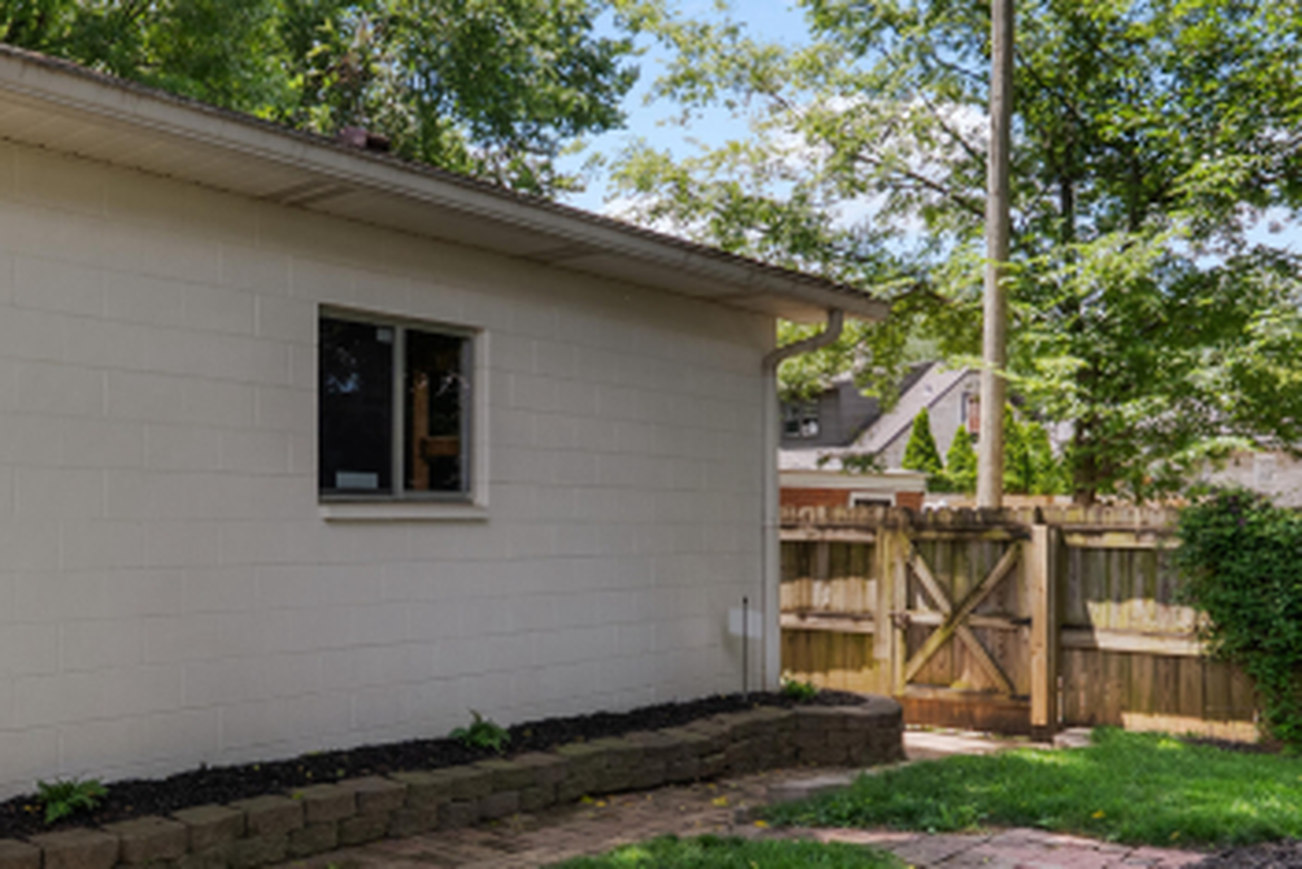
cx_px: 276
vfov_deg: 38.4
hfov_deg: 52.5
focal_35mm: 34
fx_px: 1230
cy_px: 584
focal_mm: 16
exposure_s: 1/50
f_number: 11
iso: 400
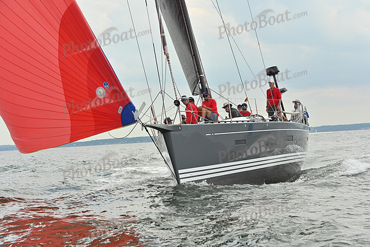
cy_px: 124
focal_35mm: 95
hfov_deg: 21.5
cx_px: 185
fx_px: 977
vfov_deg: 14.4
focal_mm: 95
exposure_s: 1/1600
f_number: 7.1
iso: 320
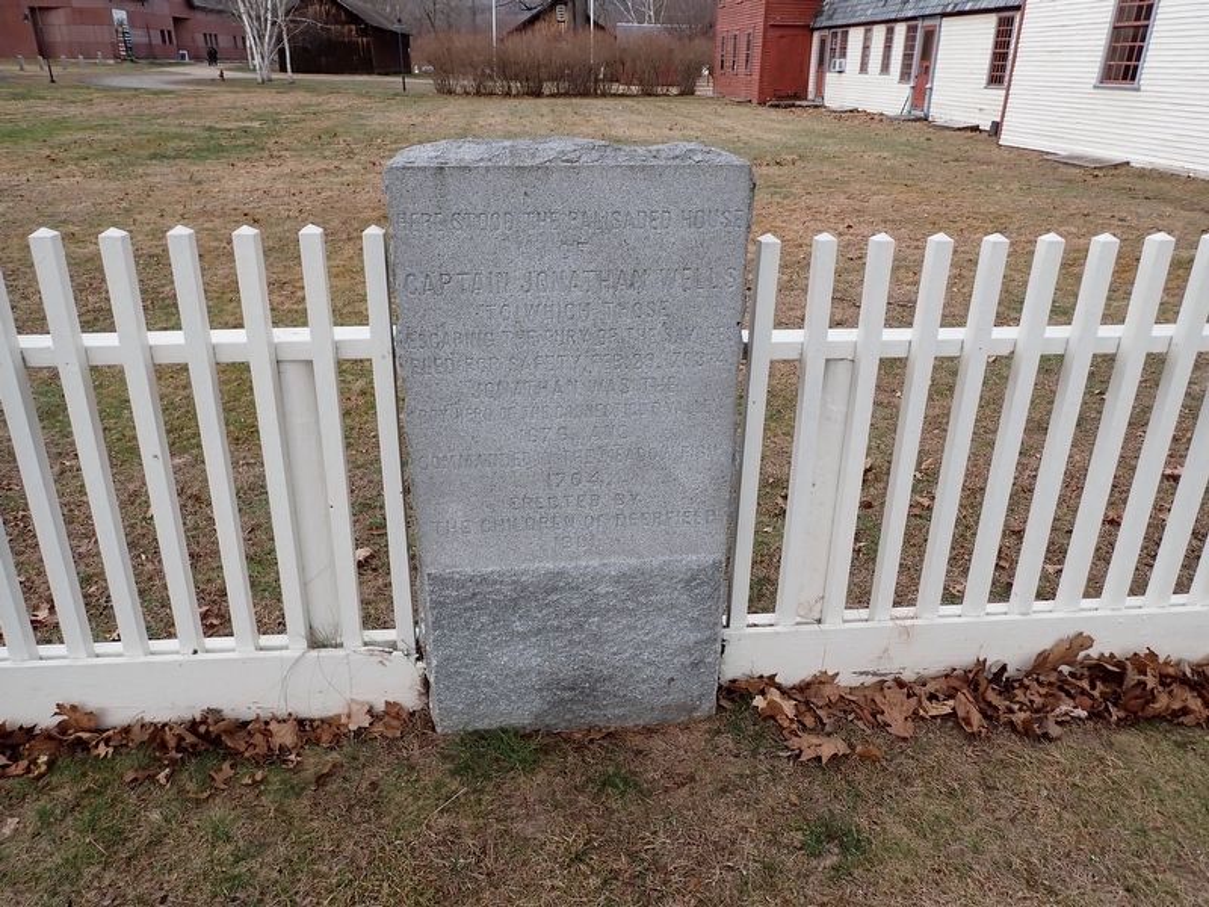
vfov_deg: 54.9
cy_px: 454
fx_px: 873
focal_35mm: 25
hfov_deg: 69.4
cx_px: 604
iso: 100
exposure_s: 1/400
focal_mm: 4.5
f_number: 2.8
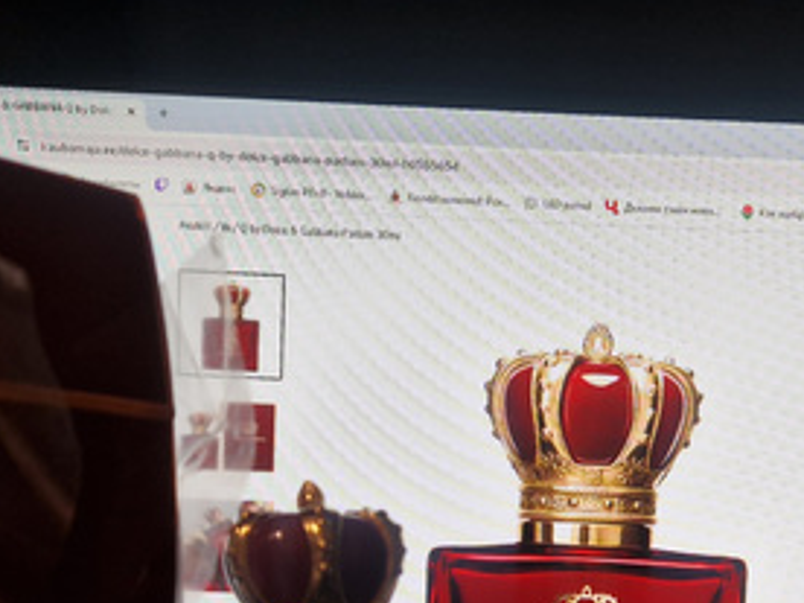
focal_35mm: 50
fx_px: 1161
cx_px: 542
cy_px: 644
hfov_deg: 37.7
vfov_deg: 27.0
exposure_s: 1/100
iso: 80
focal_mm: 5.4
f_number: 1.8
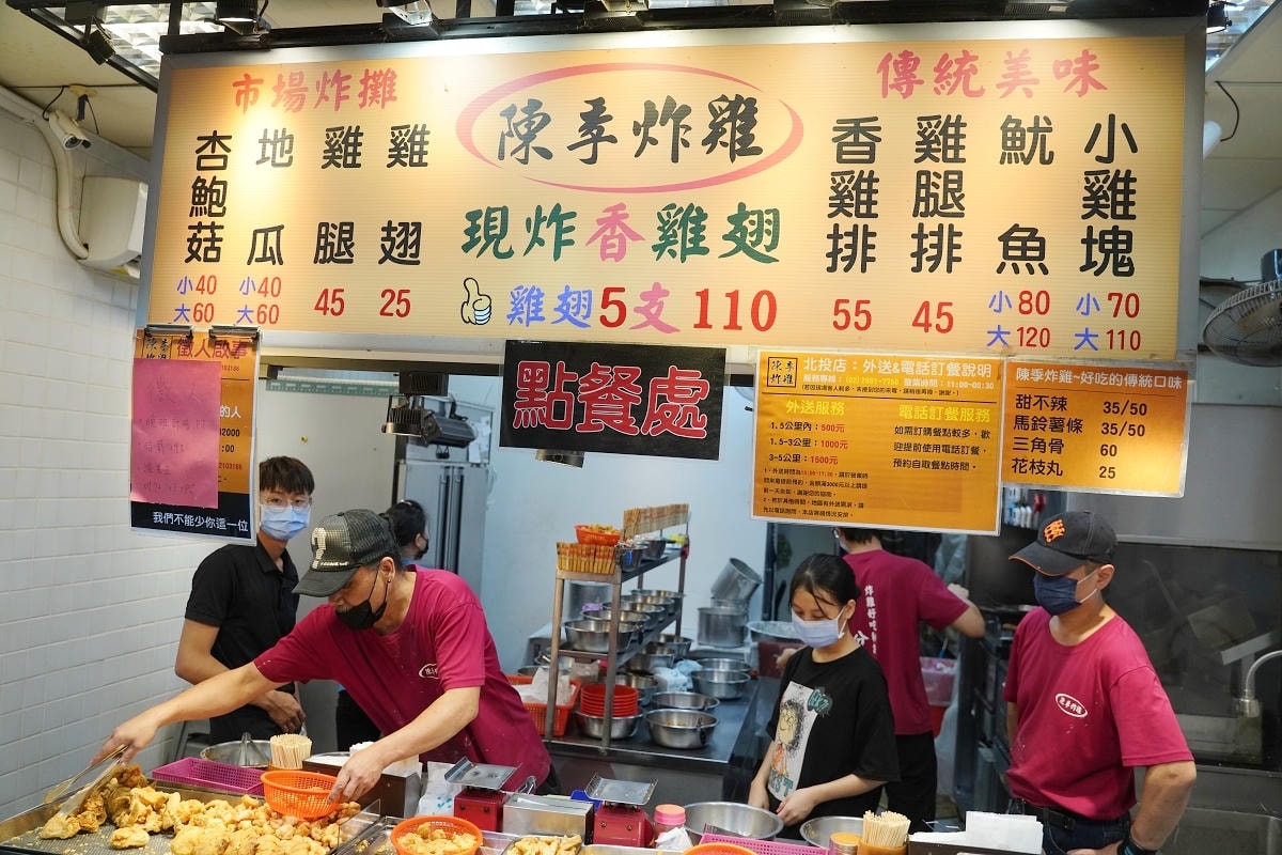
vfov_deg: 46.4
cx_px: 641
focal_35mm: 28
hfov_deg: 65.5
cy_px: 428
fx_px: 997
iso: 1600
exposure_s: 1/160
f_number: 4
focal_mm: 28
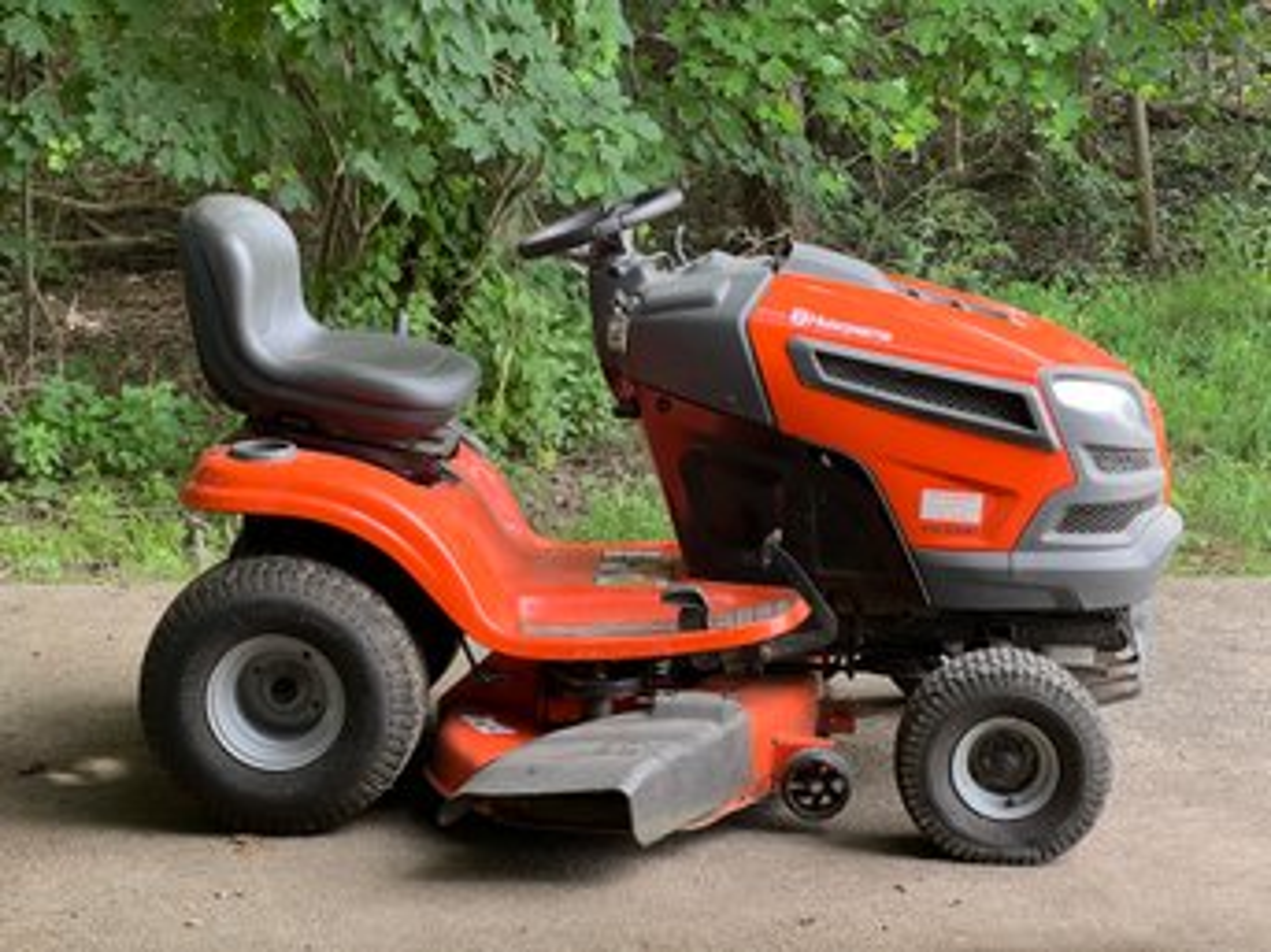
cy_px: 476
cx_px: 636
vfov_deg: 19.1
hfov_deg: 25.3
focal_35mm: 77
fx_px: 2826
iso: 125
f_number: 2.8
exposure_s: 1/99
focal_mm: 9
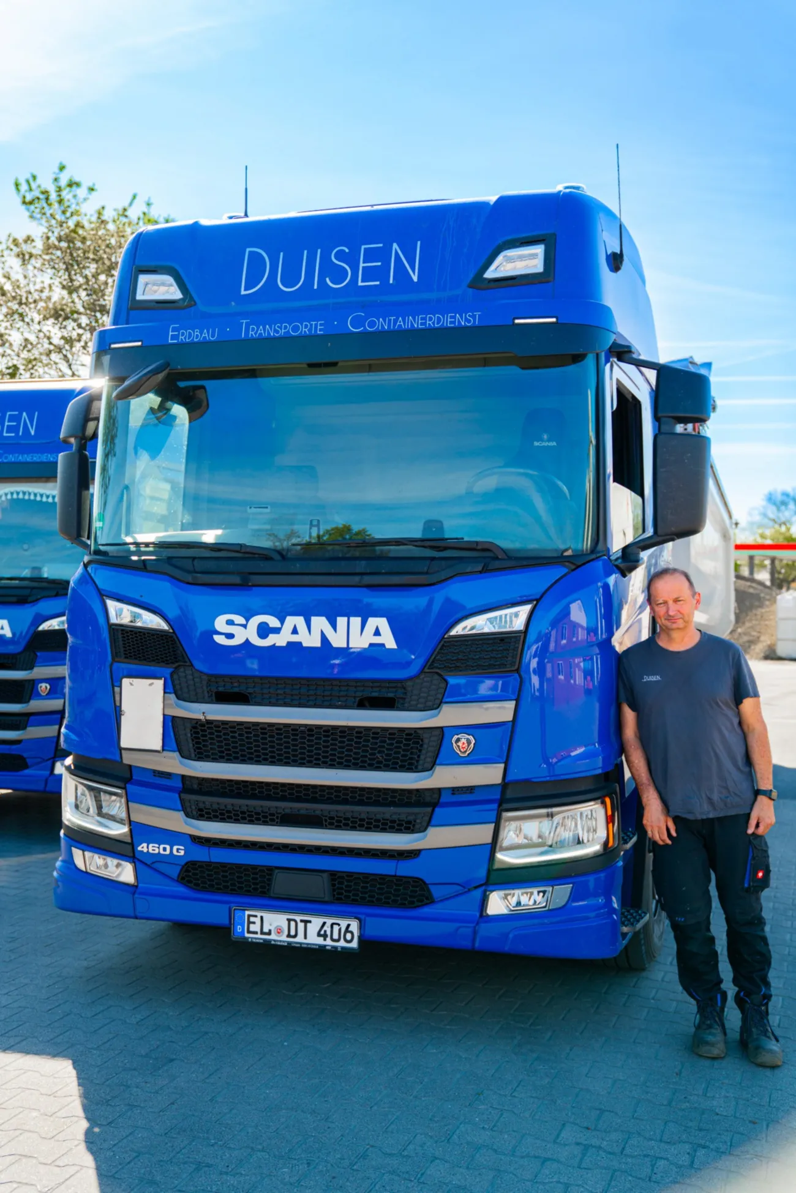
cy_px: 596
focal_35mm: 37
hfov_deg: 36.0
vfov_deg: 51.9
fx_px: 1227
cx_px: 398
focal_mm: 37
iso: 160
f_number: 2.8
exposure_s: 1/1000
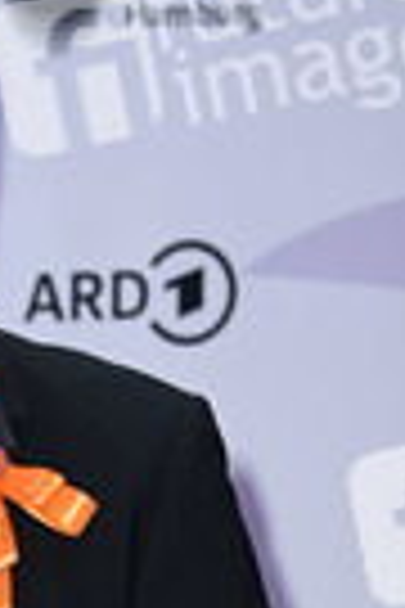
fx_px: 4252
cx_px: -189
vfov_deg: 8.1
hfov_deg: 5.4
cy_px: 725
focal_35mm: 252
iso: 400
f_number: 5.6
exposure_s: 1/250
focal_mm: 85
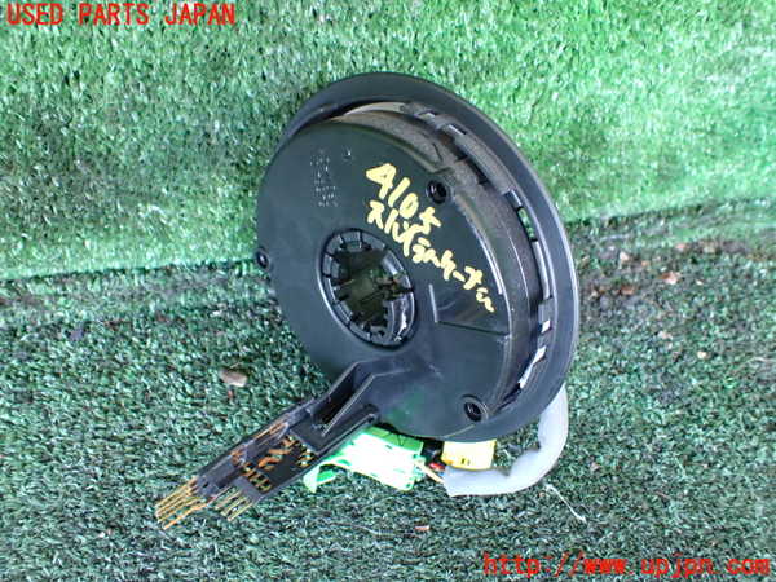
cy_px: 291
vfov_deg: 46.8
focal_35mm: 30
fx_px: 673
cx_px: 388
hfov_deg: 60.0
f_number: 2.3
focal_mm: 5.4
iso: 800
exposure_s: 1/50
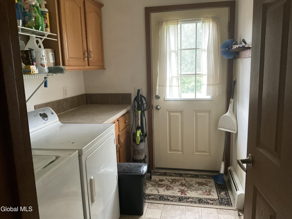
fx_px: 245
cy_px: 110
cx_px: 146
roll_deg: +1.9
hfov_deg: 61.7
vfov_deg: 48.2
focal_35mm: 29
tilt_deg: -9.3
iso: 320
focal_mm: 3
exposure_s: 1/40
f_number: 1.8
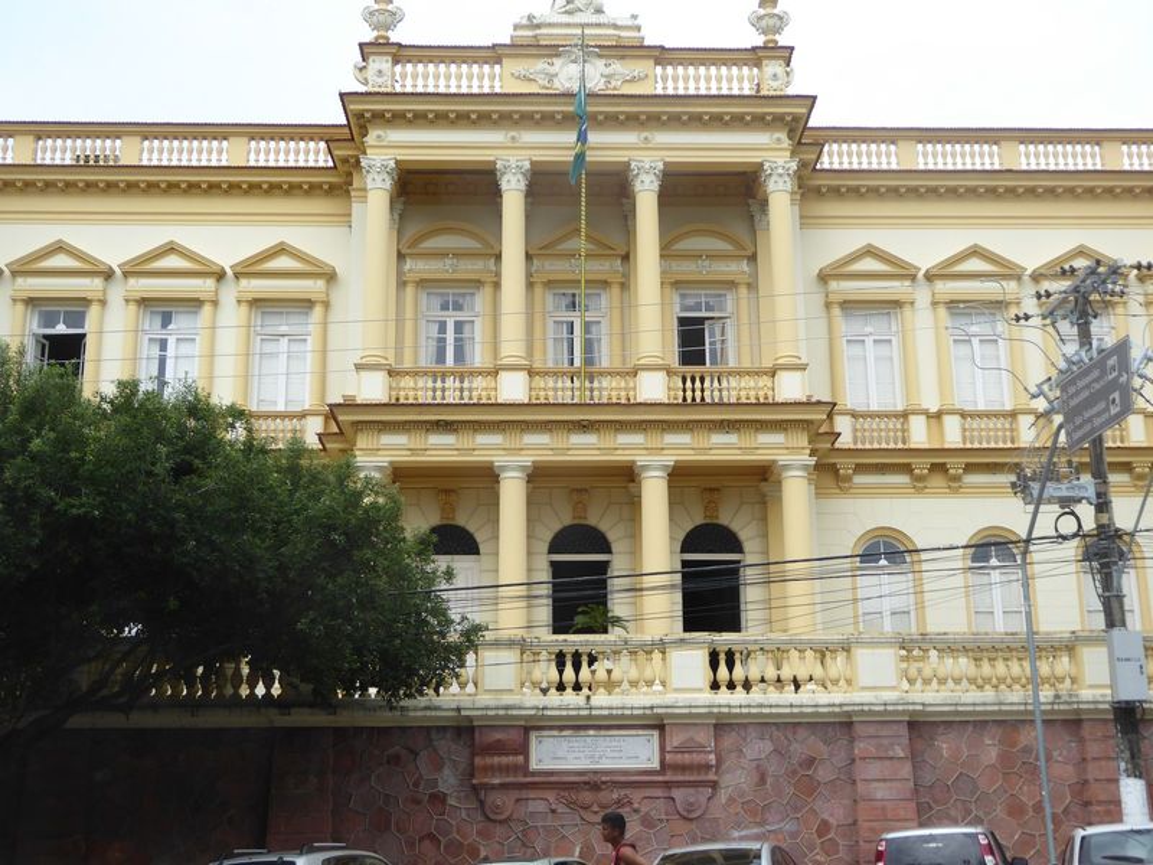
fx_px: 1532
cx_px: 576
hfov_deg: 41.2
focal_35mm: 46
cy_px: 432
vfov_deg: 31.5
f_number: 3.9
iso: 80
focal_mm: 7.8
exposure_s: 1/400
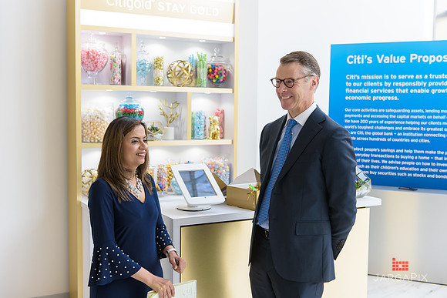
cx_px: 224
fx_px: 546
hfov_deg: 44.5
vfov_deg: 30.5
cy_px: 149
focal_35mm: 44
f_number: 3.2
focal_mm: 44
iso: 800
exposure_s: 1/250
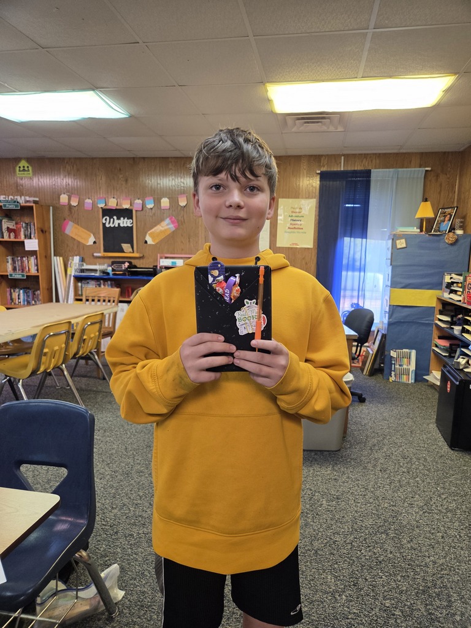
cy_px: 314
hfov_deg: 58.9
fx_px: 417
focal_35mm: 23
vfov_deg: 73.9
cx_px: 236
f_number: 1.8
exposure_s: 1/120
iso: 250
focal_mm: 5.4
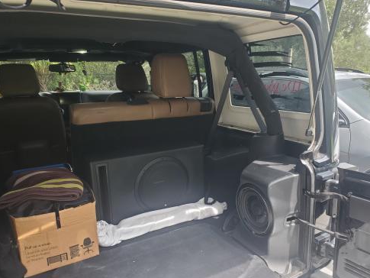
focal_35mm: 27
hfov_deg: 65.3
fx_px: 289
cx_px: 190
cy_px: 144
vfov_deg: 51.4
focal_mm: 4.3
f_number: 2.4
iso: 50
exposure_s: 1/120
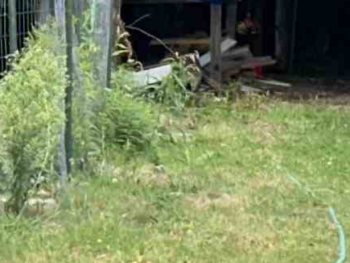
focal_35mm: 339
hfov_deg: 5.6
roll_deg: +1.1
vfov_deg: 4.3
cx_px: 840
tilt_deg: +3.7
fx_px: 3427
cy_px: -205
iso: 64
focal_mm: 6.86
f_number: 1.78
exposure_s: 1/980
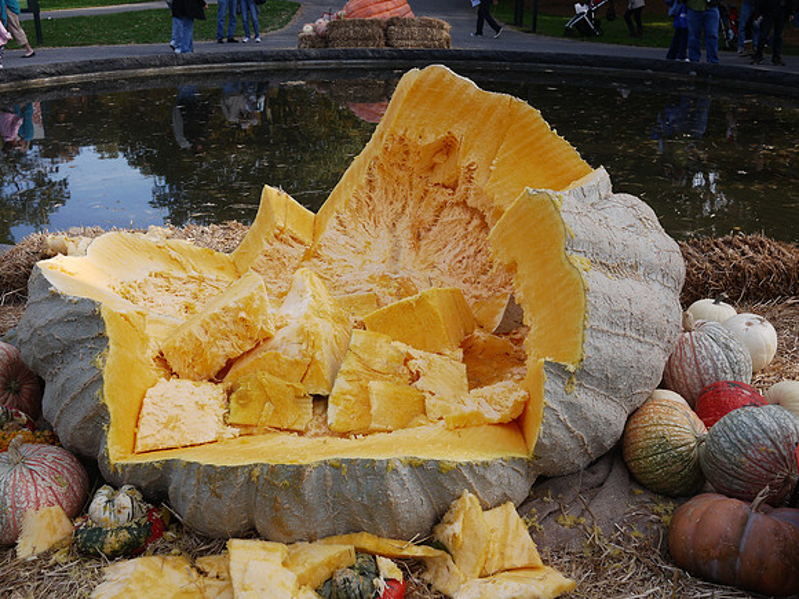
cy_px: 300
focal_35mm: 40
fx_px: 923
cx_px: 400
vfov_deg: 36.0
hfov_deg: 46.8
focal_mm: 20
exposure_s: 1/250
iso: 100
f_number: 5.6
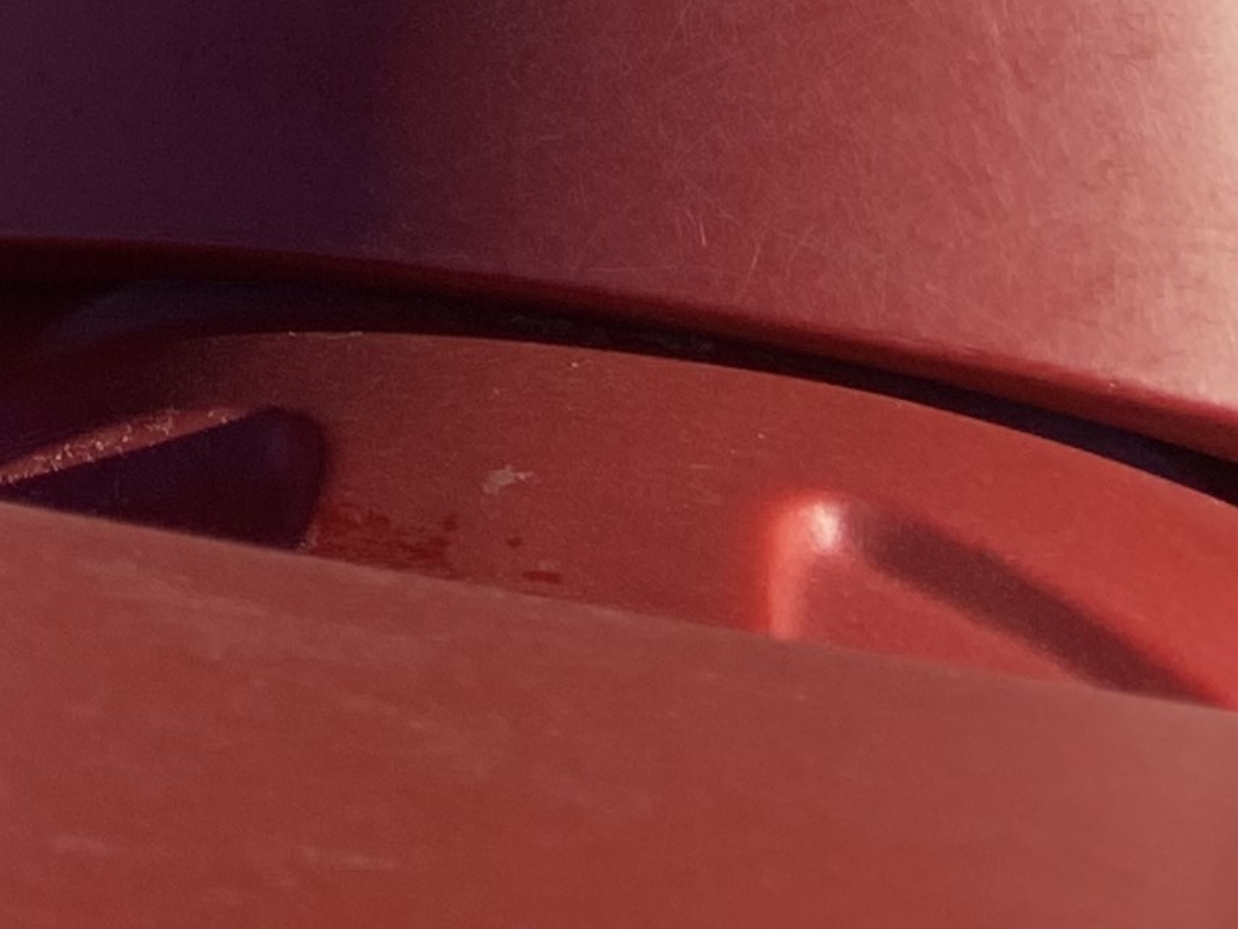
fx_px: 4900
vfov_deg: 9.9
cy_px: -1029
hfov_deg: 12.3
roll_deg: -3.0
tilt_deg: +0.6
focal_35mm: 137
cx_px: -1453
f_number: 1.8
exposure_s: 1/1314
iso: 25
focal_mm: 4.25
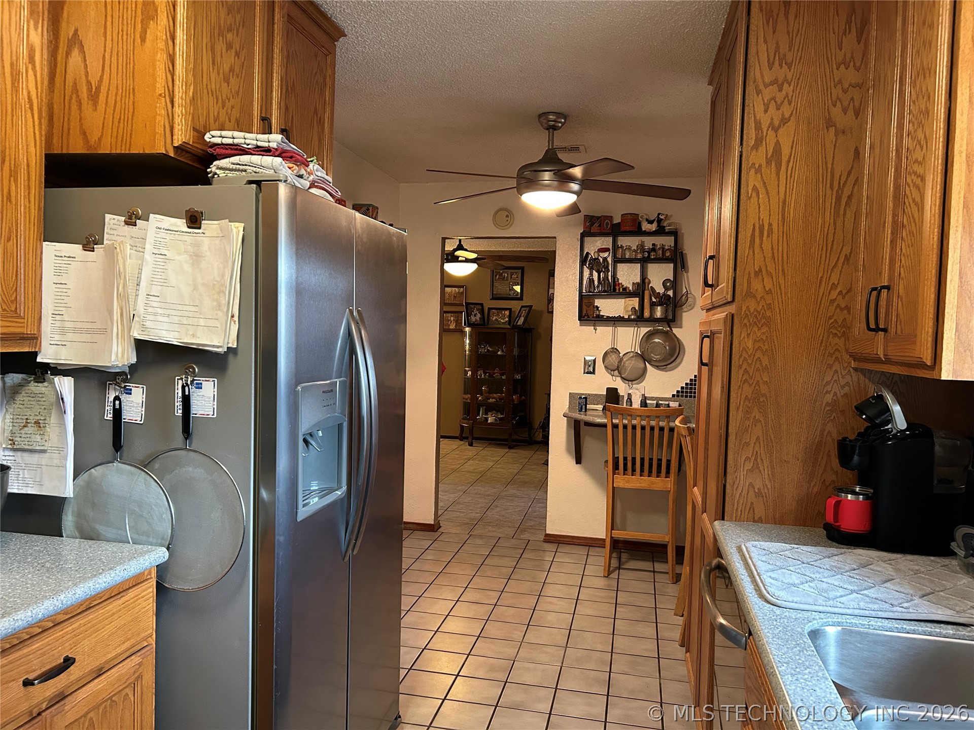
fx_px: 732
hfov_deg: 67.3
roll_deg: -2.3
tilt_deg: -3.4
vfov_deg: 53.1
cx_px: 487
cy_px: 365
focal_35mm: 26
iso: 320
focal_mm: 5.7
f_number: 1.5
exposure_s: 1/60
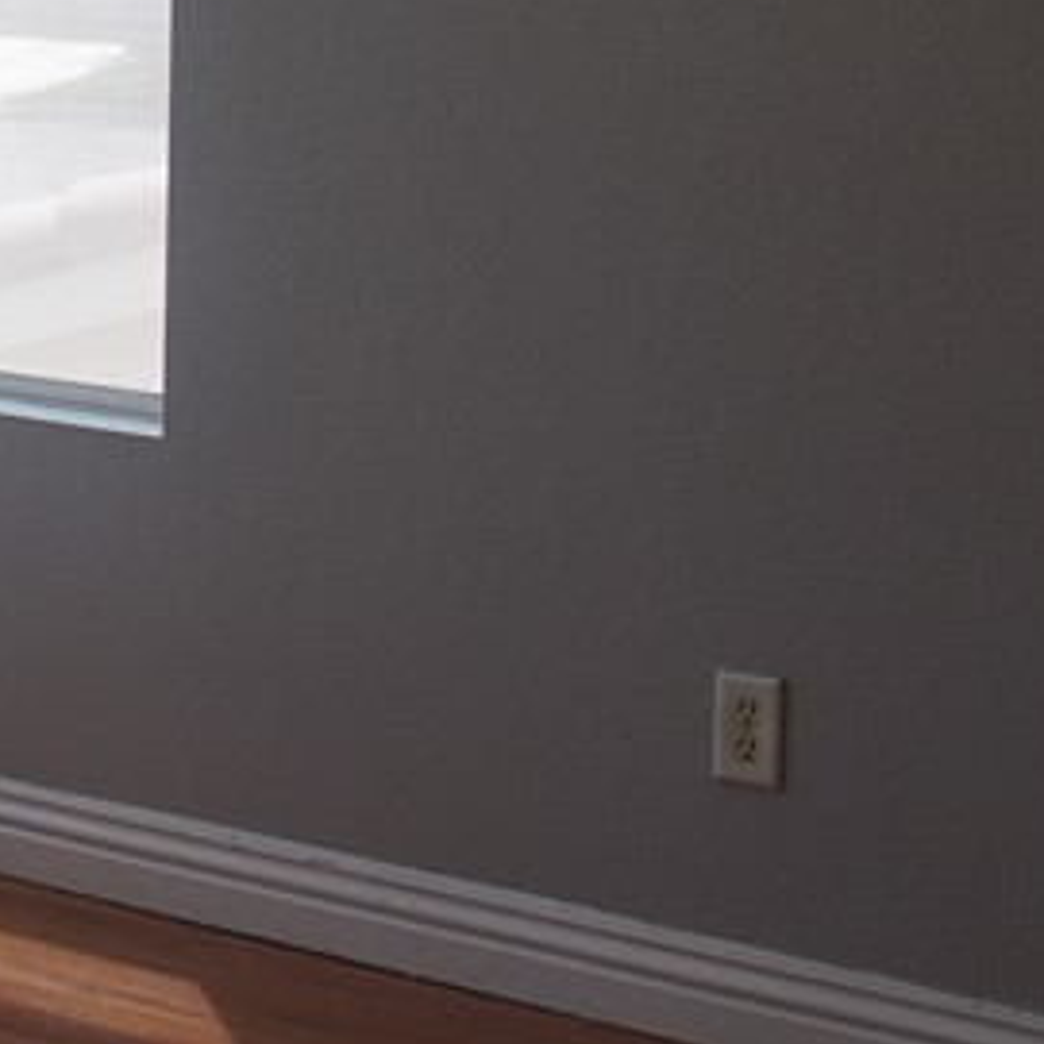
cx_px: -636
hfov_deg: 13.7
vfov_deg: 14.4
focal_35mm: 118
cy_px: -146
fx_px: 4016
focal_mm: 23
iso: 160
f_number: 4
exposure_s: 1/160
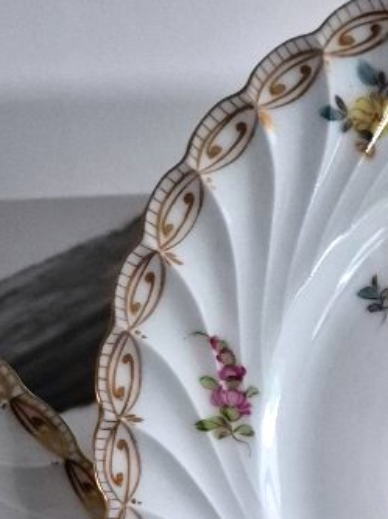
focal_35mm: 83
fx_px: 1243
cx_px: 625
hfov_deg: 15.9
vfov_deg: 18.9
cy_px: 901
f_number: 1.8
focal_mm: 5.4
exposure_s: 1/100
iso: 1250
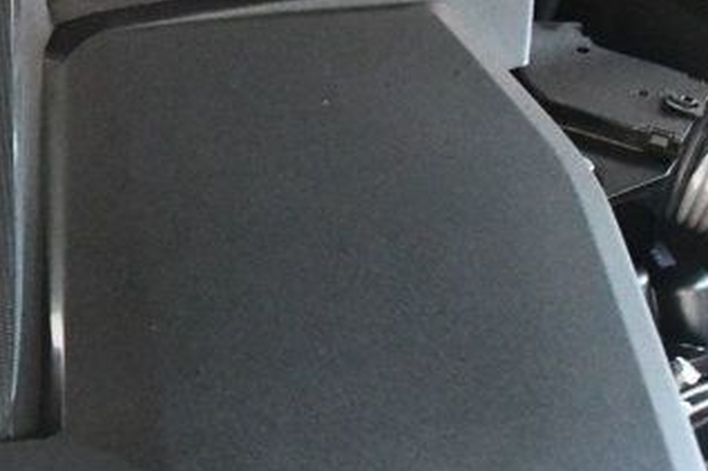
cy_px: 203
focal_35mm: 97
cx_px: -179
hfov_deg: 19.6
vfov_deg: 14.1
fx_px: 1907
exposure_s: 1/40
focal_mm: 20
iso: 12800
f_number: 3.5
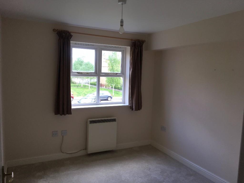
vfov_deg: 48.2
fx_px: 204
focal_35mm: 29
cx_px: 122
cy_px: 92
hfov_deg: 61.7
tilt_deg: -6.8
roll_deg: +0.2
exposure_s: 1/120
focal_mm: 4.15
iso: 40
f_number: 2.2
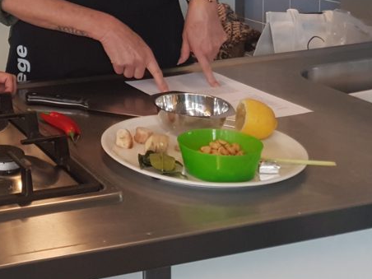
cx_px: -94
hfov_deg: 24.9
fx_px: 742
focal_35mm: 69
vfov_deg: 20.2
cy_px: -40
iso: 200
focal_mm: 4.2
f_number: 1.7
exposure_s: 1/100
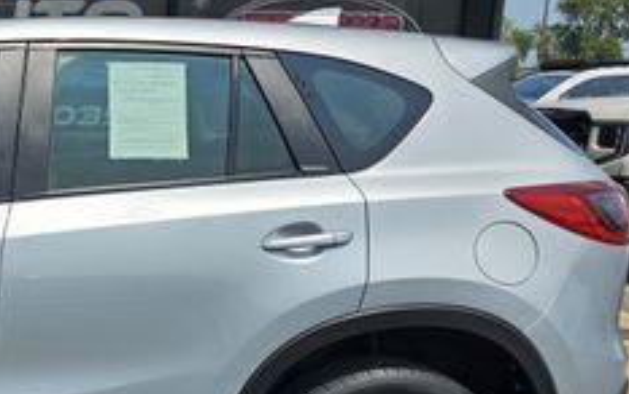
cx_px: -89
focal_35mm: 67
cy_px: 362
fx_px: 1149
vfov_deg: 19.1
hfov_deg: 27.6
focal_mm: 6.3
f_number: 1.7
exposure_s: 1/1064
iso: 10
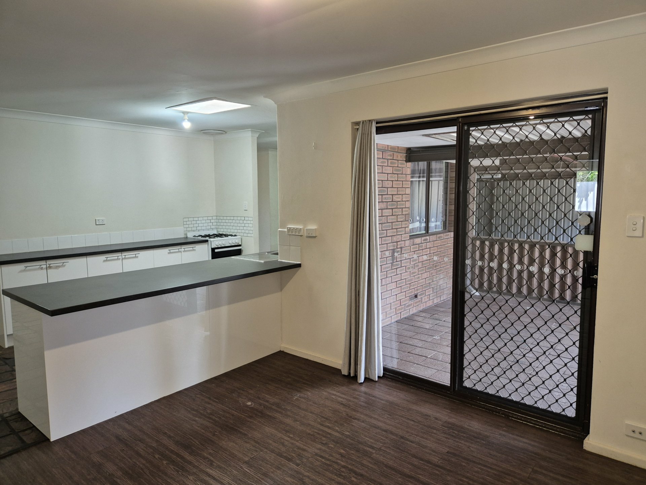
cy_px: 242
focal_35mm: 23
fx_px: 429
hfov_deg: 73.9
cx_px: 323
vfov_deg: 58.9
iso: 320
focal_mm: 5.4
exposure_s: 1/100
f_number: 1.8
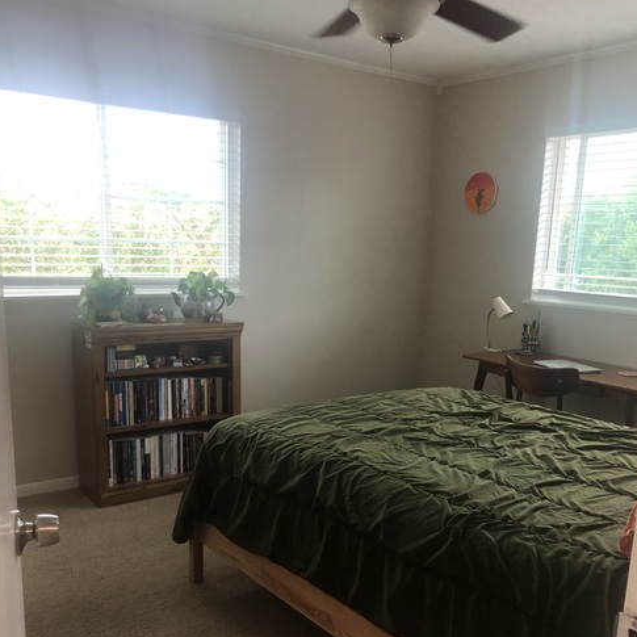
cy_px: 406
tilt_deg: -12.8
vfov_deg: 47.9
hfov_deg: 48.4
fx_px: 708
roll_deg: -0.7
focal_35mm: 34
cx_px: 324
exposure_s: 1/20
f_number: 1.8
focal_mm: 3.99
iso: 40
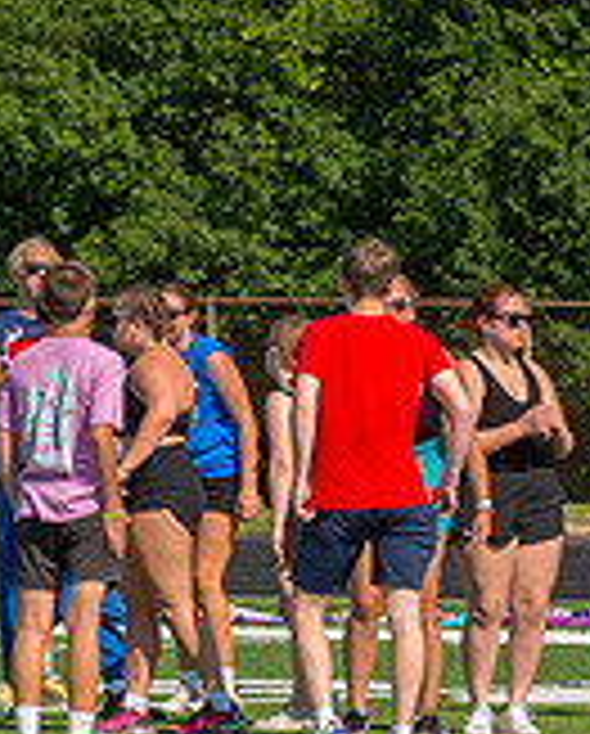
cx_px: 484
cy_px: 499
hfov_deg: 3.6
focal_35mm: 435
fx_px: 9468
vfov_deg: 4.4
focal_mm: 86
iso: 1250
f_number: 13
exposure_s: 1/400
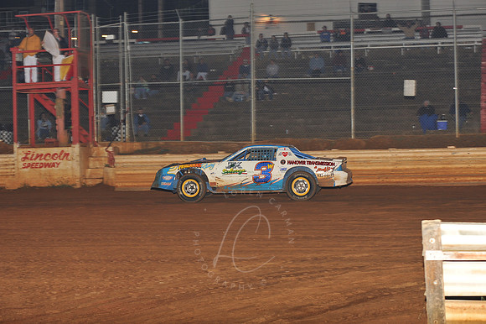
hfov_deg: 25.4
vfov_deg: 17.0
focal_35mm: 80
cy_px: 162
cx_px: 243
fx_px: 1079
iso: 1000
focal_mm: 80
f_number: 6.3
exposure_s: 1/320
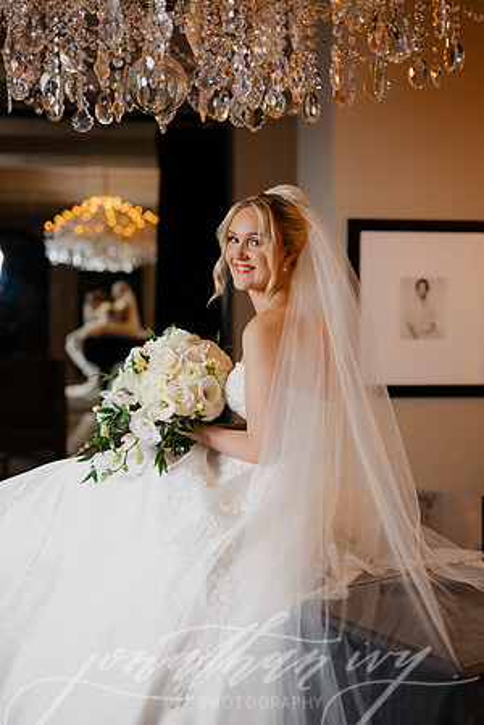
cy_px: 362
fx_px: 1008
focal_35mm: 50
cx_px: 242
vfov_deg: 39.6
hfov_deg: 27.0
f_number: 2.2
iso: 250
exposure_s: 1/200
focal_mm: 50
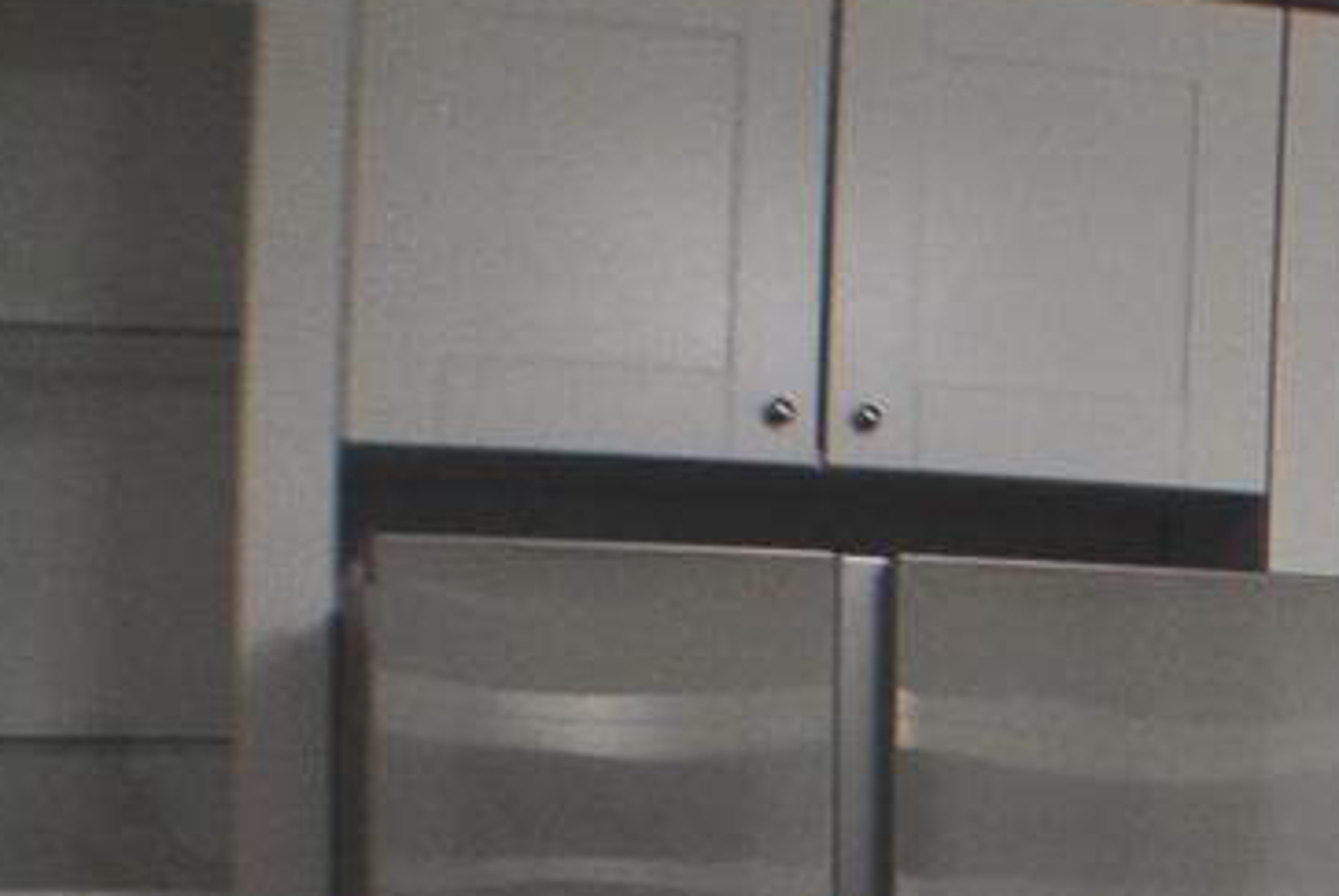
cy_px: 1372
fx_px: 4431
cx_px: 2217
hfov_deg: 15.4
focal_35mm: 119
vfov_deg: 11.1
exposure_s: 1/60
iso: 320
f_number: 3.8
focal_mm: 20
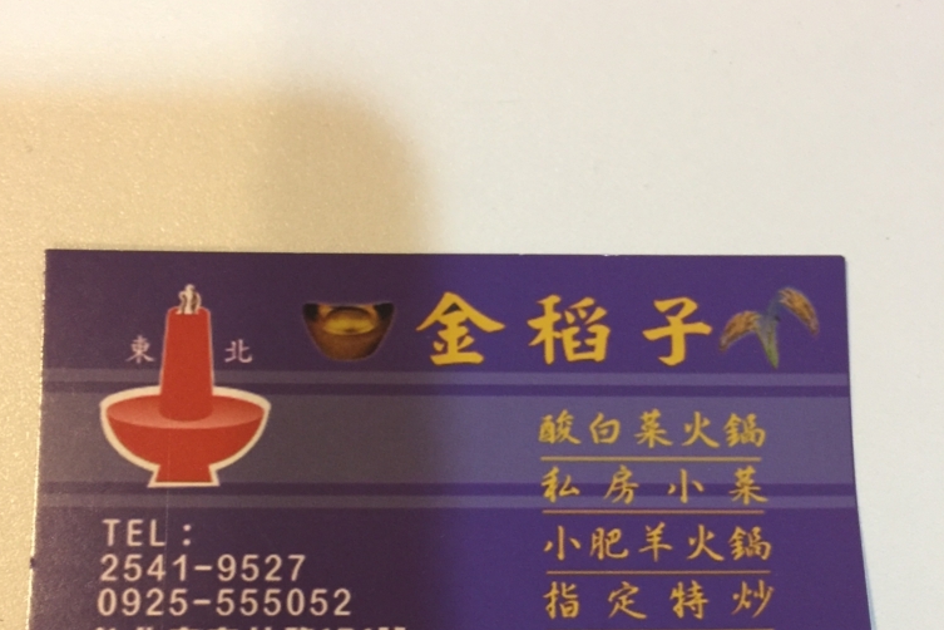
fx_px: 1075
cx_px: 478
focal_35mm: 41
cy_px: 606
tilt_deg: -81.5
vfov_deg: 30.7
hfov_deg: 47.4
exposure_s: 1/10
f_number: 2.2
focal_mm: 4.15
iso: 100
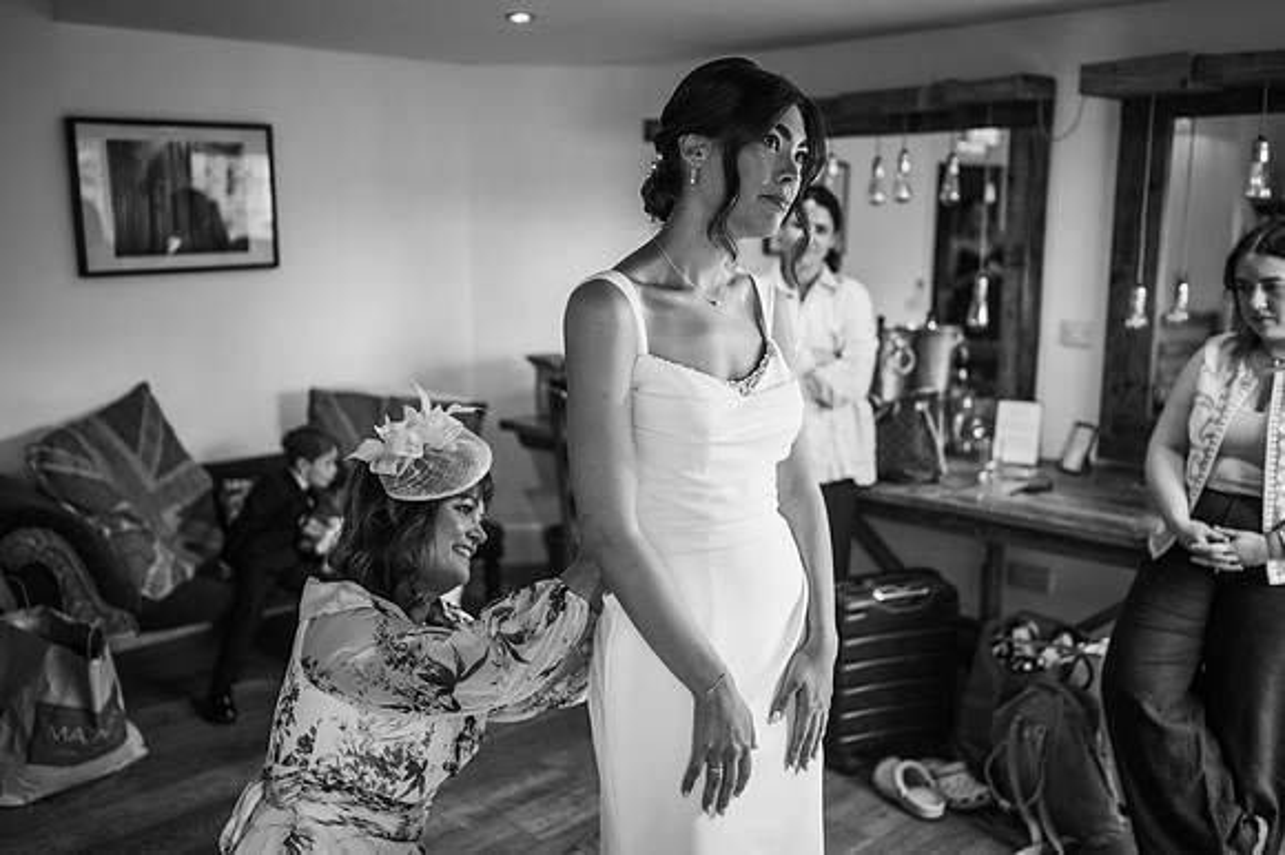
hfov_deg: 54.5
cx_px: 642
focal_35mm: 35
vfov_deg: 37.8
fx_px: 1249
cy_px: 428
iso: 200
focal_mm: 35
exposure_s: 1/200
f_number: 2
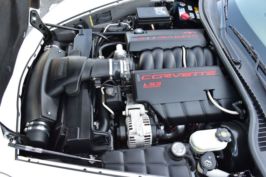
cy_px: 88
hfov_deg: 67.4
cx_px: 133
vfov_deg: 47.9
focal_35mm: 27
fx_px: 199
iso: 400
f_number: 7.1
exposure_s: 1/25
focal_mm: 18
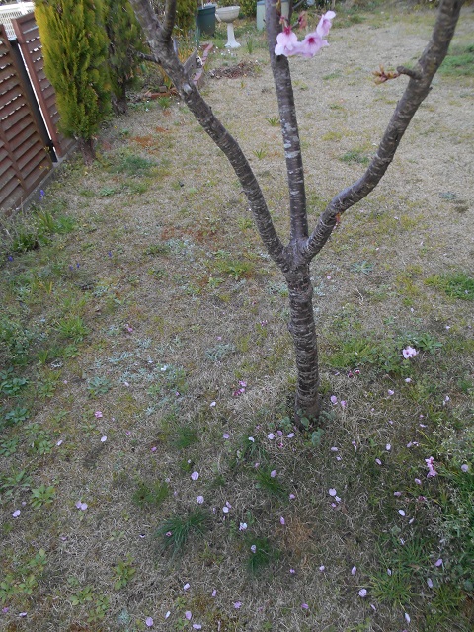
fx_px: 475
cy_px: 316
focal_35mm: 26
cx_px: 237
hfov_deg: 53.1
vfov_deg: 67.3
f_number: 3.4
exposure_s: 1/30
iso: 160
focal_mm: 4.7
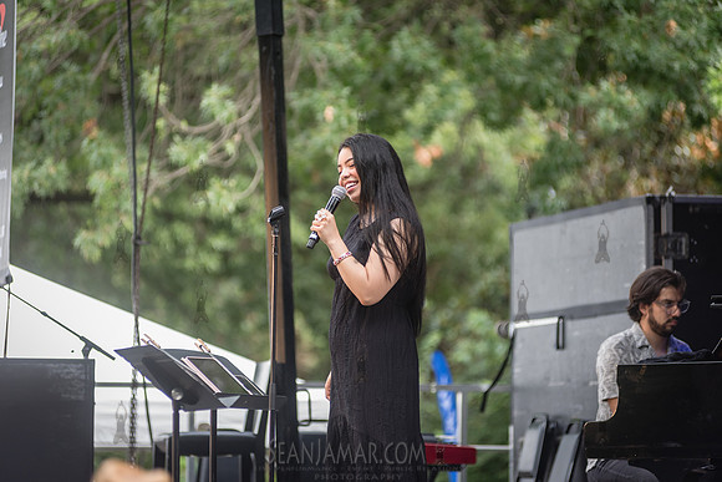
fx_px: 4012
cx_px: 361
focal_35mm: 200
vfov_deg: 6.9
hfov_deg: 10.3
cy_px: 241
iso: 500
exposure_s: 1/640
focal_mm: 200
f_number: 3.5
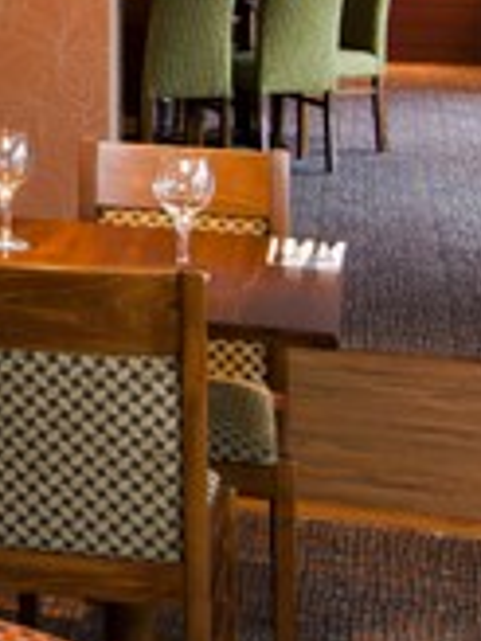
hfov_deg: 12.7
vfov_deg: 17.9
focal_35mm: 108
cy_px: 47
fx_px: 2001
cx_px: -317
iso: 200
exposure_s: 1/2.5
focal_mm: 24
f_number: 8
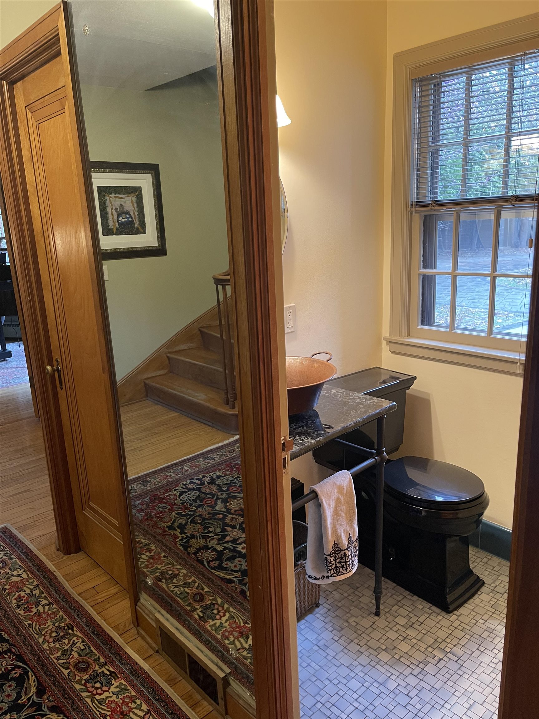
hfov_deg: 54.9
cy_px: 360
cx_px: 270
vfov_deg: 69.4
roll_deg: +3.4
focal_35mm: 25
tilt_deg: -13.5
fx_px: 519
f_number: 1.6
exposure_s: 1/60
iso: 320
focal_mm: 5.1
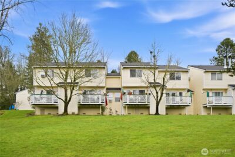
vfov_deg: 49.6
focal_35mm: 26
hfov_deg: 69.4
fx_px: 170
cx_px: 118
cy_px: 78
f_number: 9
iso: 400
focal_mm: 26
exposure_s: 1/200
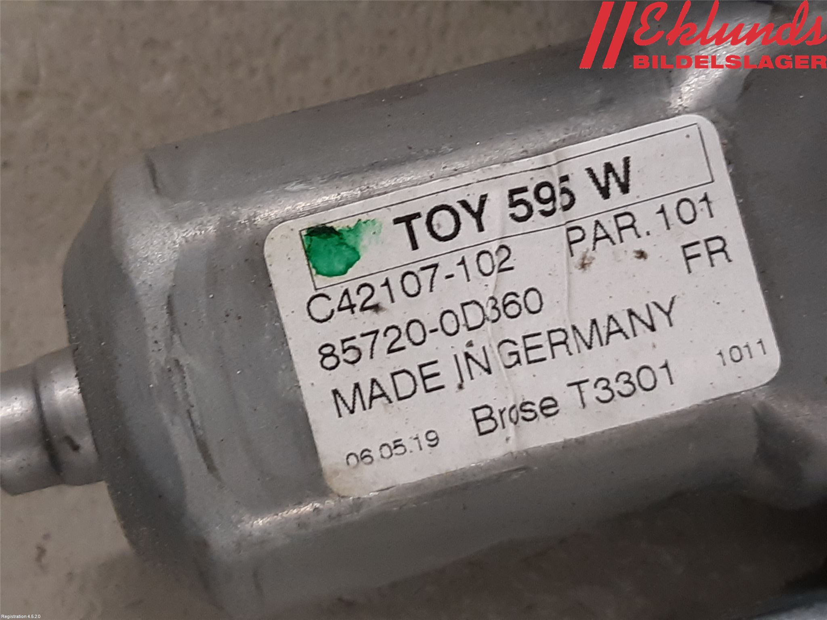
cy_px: 310
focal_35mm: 26
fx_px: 621
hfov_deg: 67.3
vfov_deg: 53.1
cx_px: 414
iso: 125
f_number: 1.7
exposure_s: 1/50
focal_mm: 3.93
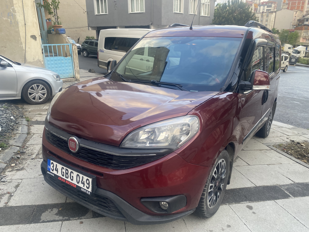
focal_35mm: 26
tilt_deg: -19.3
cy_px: 116
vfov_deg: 53.1
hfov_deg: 67.3
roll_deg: +0.1
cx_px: 154
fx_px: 232
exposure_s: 1/121
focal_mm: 4.25
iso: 80
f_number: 1.8
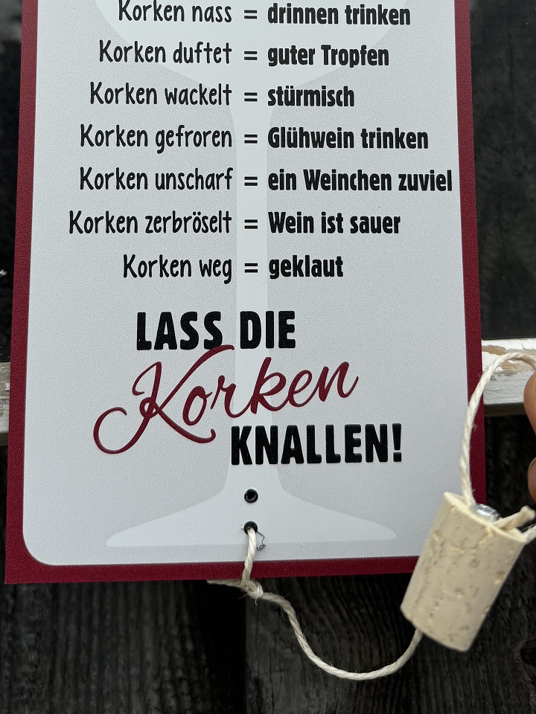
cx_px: 243
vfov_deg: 44.3
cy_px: 132
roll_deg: -0.7
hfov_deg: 35.9
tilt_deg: +6.1
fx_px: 826
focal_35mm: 40
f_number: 1.78
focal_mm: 6.76
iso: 80
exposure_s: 1/2174
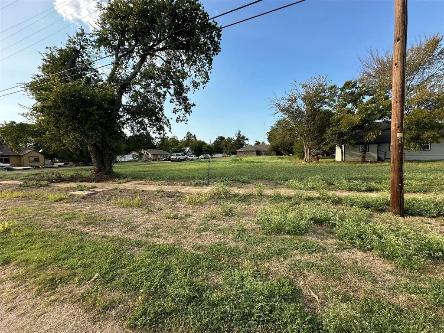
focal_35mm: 14
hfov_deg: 102.1
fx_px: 180
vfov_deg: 85.7
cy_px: 166
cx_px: 222
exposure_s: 1/997
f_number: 2.2
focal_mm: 2.22
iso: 50
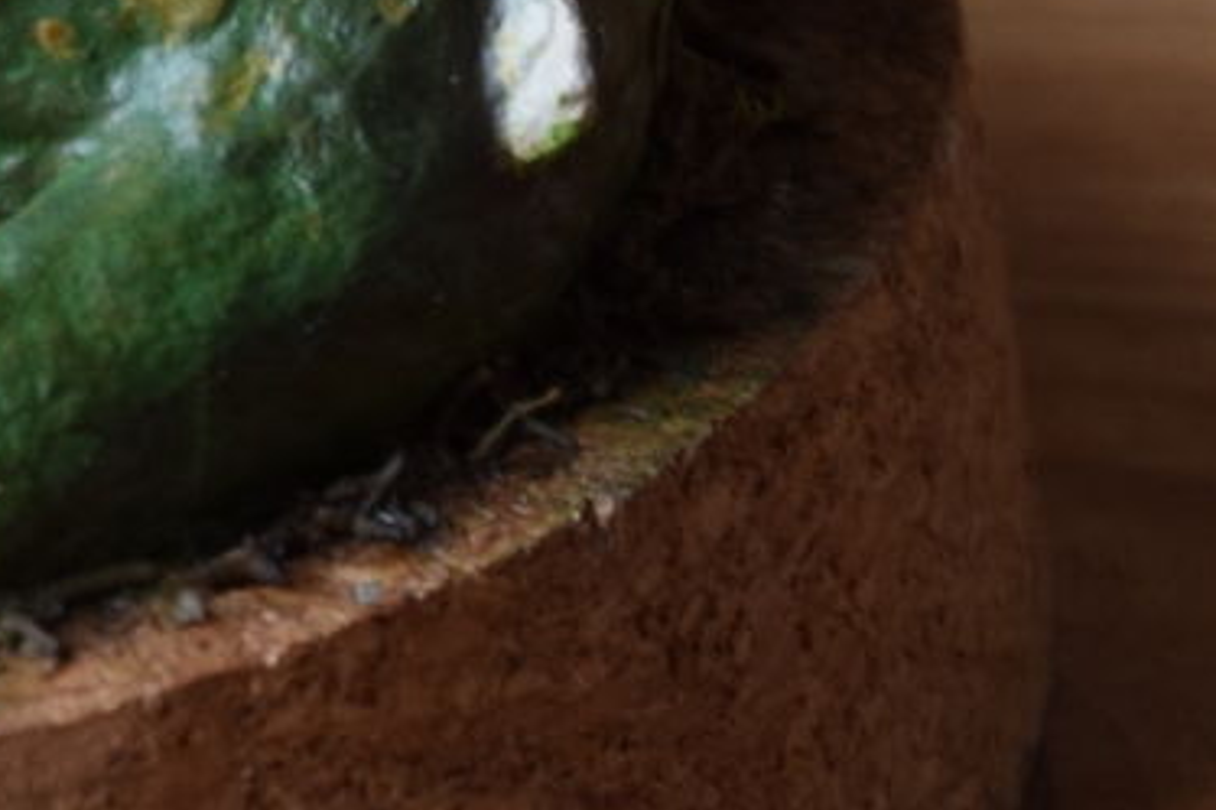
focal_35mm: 465
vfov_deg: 2.9
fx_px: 15699
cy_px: -350
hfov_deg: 4.4
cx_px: -748
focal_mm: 58
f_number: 8
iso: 400
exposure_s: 1/125
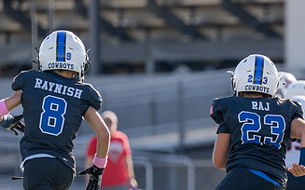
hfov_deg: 3.8
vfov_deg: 2.4
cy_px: 154
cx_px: 287
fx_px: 4586
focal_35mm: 552
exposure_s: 1/2500
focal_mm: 200
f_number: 2.8
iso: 160
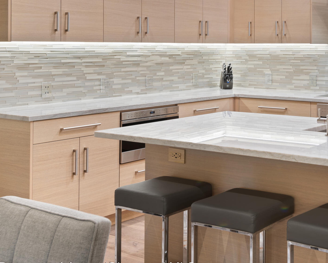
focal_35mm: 56
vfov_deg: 26.7
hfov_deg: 31.7
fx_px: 544
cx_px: 304
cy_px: 55
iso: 100
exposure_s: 5
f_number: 7.1
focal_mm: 28
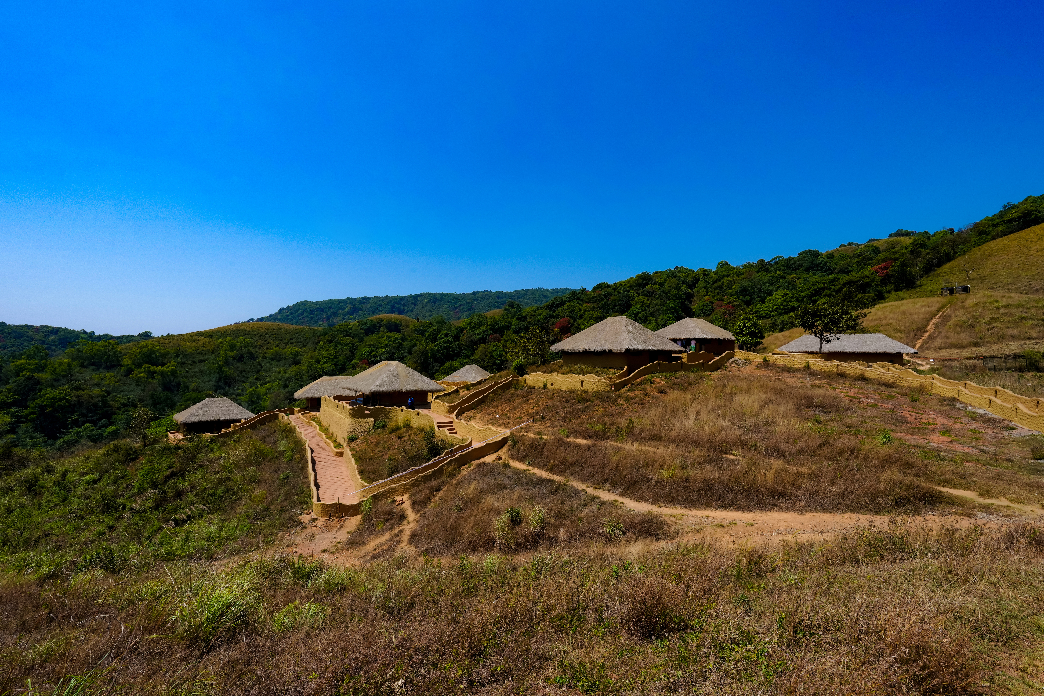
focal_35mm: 16
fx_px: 478
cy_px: 348
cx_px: 522
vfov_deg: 72.1
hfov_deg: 95.0
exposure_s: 1/500
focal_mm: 16.5
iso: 500
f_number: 16
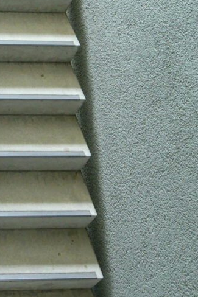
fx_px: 520
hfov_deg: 17.0
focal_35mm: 63
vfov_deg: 28.8
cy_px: -32
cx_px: -176
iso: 800
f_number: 5.6
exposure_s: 1/80
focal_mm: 15
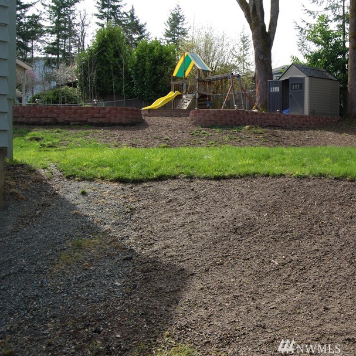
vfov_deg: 40.9
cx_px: 311
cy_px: 156
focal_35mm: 41
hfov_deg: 38.5
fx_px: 477
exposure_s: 1/160
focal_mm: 18
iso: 100
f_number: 6.3
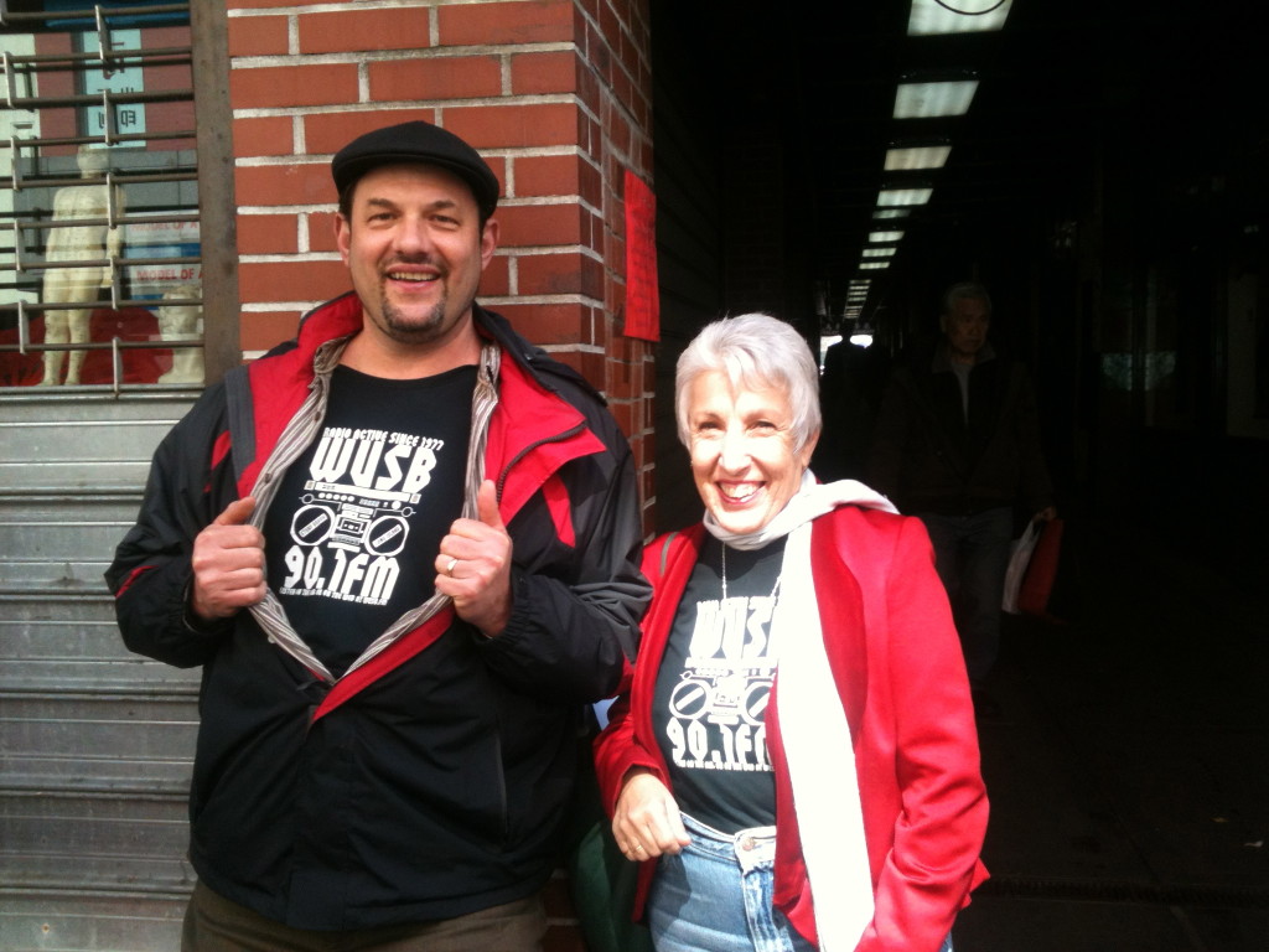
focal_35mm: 35
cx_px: 634
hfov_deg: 52.6
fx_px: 1283
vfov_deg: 40.7
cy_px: 476
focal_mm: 3.85
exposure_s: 1/160
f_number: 2.8
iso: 64
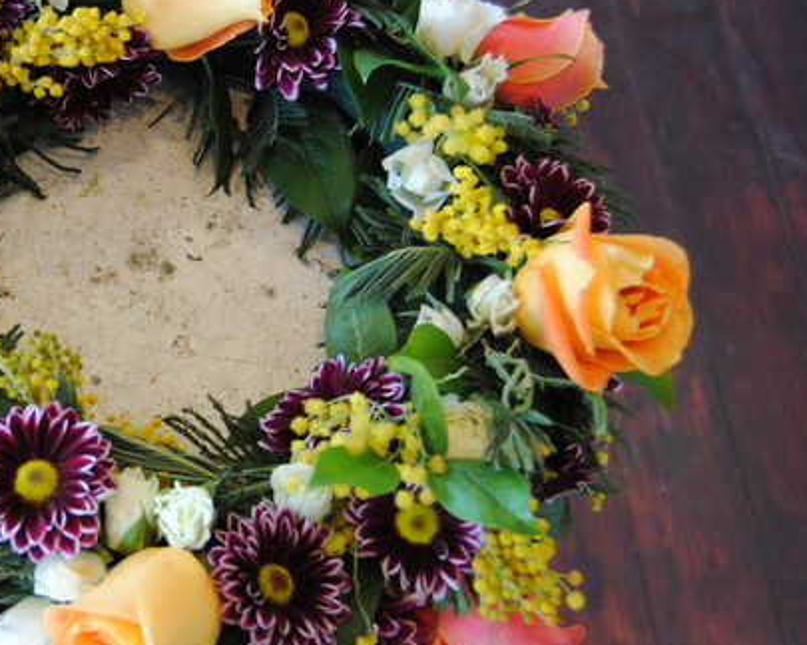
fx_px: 1672
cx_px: 72
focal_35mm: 70
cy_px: 283
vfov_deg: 21.8
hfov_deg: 26.2
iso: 400
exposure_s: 1/50
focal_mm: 26
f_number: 4
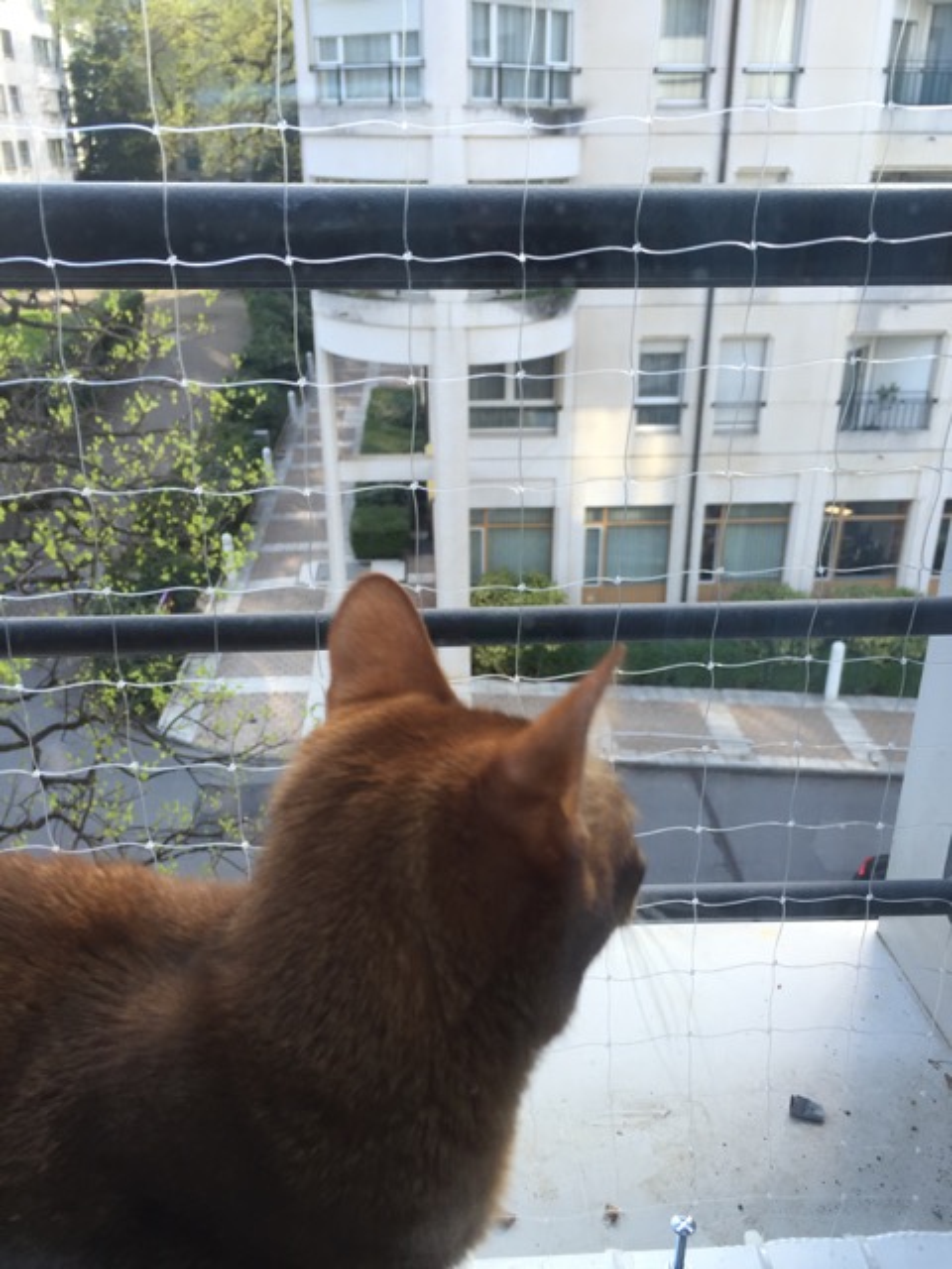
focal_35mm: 29
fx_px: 1063
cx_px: 476
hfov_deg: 48.2
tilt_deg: -23.8
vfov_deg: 61.7
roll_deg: +0.5
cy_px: 634
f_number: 2.2
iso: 32
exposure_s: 1/100
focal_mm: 4.15
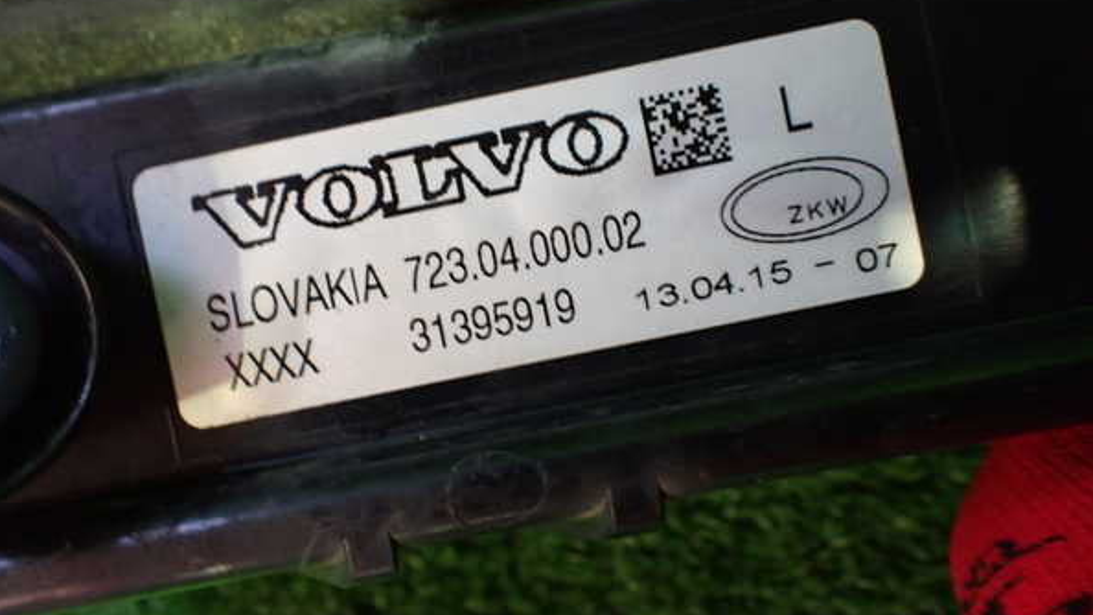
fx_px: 956
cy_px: 254
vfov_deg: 35.5
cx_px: 545
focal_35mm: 33
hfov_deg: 59.5
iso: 800
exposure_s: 1/30
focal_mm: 5.4
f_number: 2.3
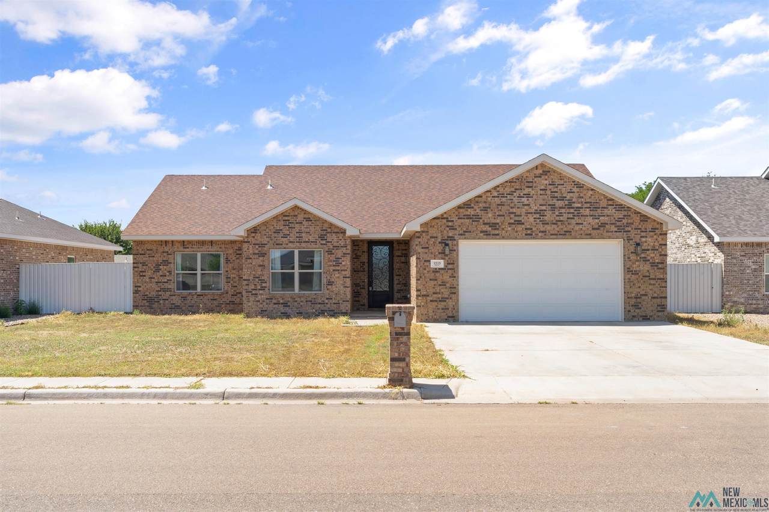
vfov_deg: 38.6
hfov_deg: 55.4
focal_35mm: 34
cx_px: 384
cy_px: 256
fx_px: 733
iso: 100
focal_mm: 34.3
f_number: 22
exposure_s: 1/13
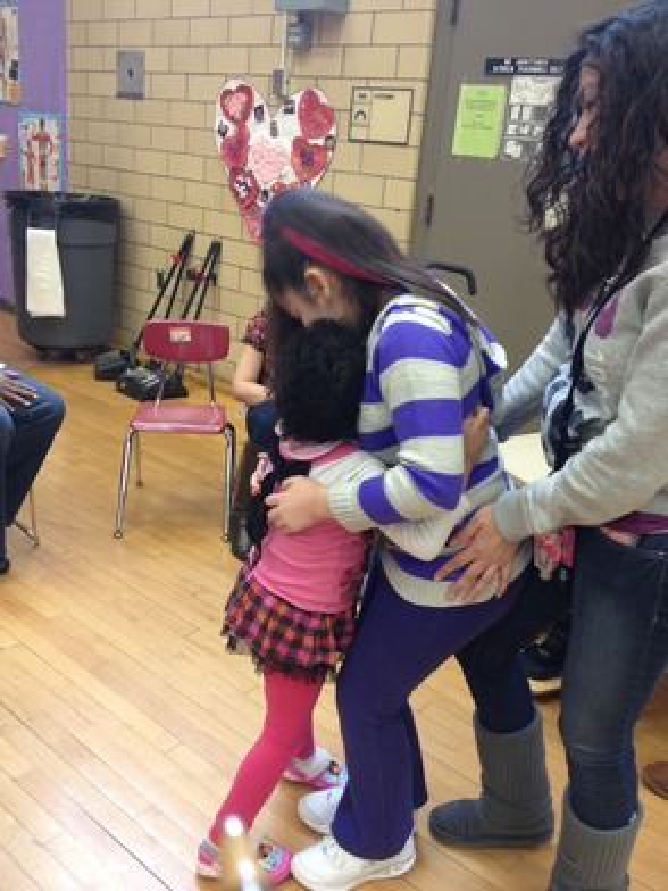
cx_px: 334
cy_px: 446
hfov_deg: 40.7
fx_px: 901
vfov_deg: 52.6
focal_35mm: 35
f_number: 2.4
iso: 100
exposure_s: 1/20
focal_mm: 4.28
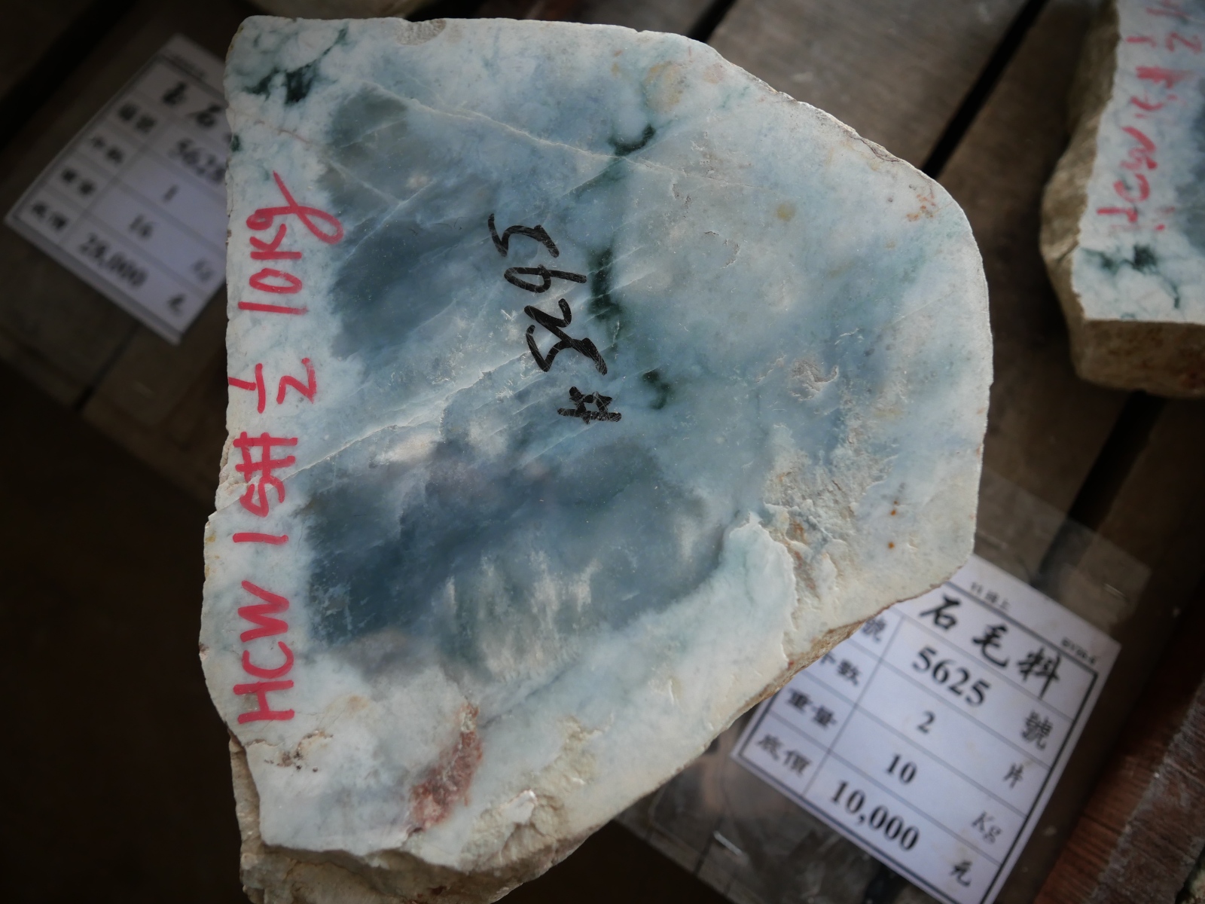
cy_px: 452
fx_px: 627
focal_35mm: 18
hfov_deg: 87.8
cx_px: 602
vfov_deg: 71.6
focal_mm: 9
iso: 640
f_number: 1.7
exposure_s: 1/125
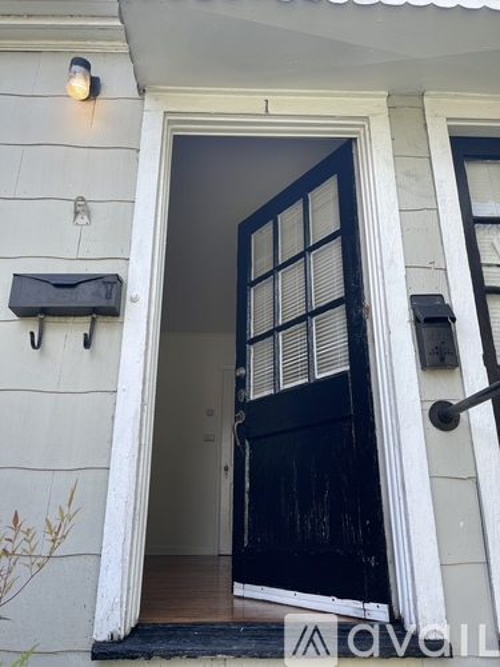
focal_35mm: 26
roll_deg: -0.6
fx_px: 501
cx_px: 250
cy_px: 334
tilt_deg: +20.9
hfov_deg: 53.1
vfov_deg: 67.3
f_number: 1.6
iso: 32
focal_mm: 5.1
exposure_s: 1/561
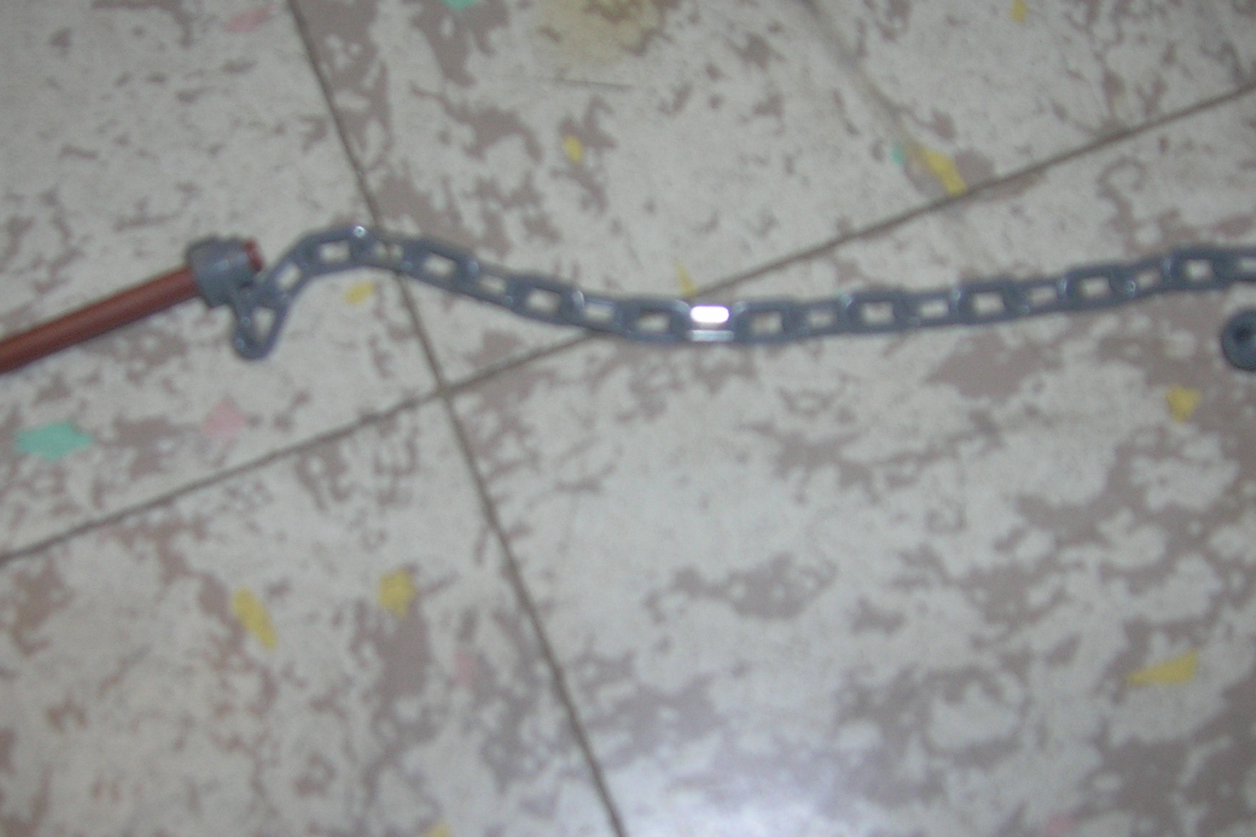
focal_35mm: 53
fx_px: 1849
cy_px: 422
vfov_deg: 25.5
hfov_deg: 37.5
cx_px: 597
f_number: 2.9
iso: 50
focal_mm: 5.7
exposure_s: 1/60.1
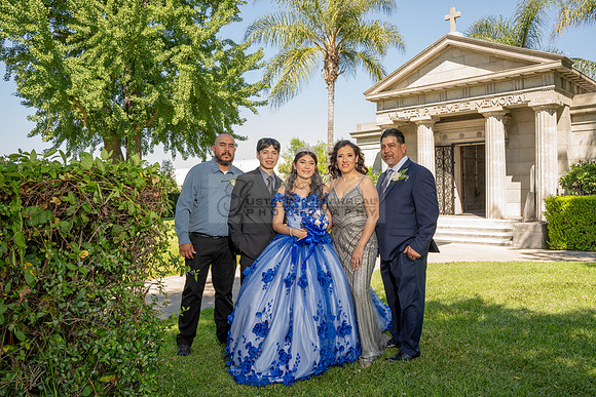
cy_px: 198
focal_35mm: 29
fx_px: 474
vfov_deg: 45.6
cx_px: 298
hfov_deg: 64.4
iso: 80
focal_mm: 28.6
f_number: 6.3
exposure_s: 1/125
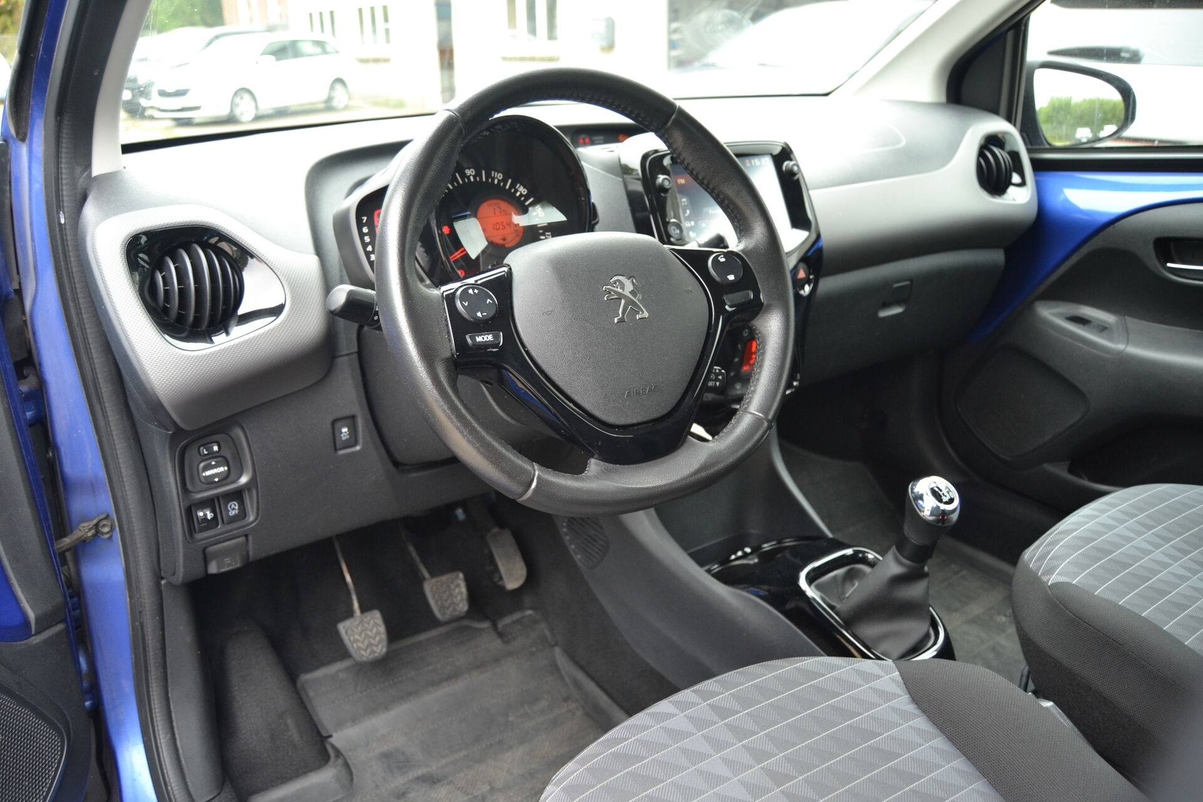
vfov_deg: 47.9
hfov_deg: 67.4
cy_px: 401
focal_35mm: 27
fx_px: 902
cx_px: 602
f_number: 3.5
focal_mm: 18
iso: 400
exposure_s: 1/60
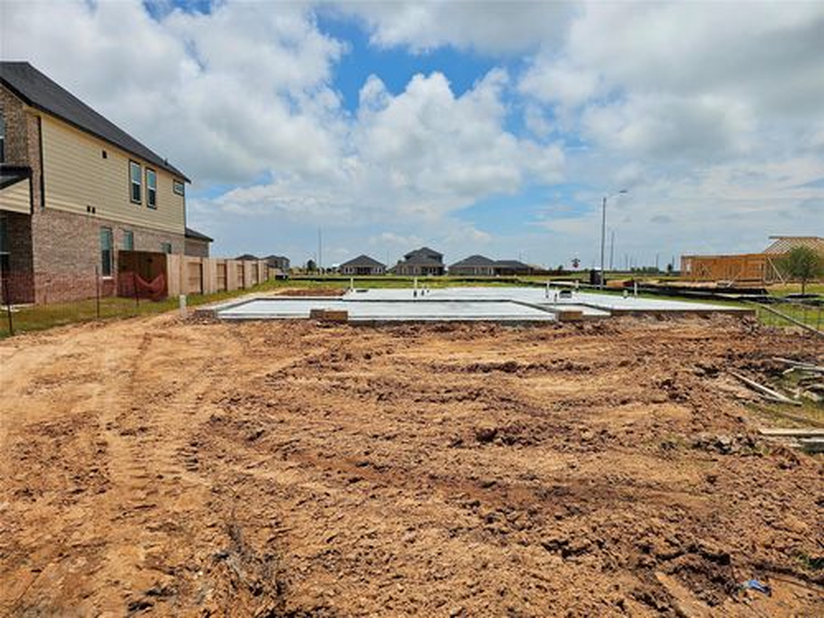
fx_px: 547
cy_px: 309
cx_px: 412
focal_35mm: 23
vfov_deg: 58.9
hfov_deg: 73.9
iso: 10
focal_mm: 6.3
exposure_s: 1/1869
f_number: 1.7
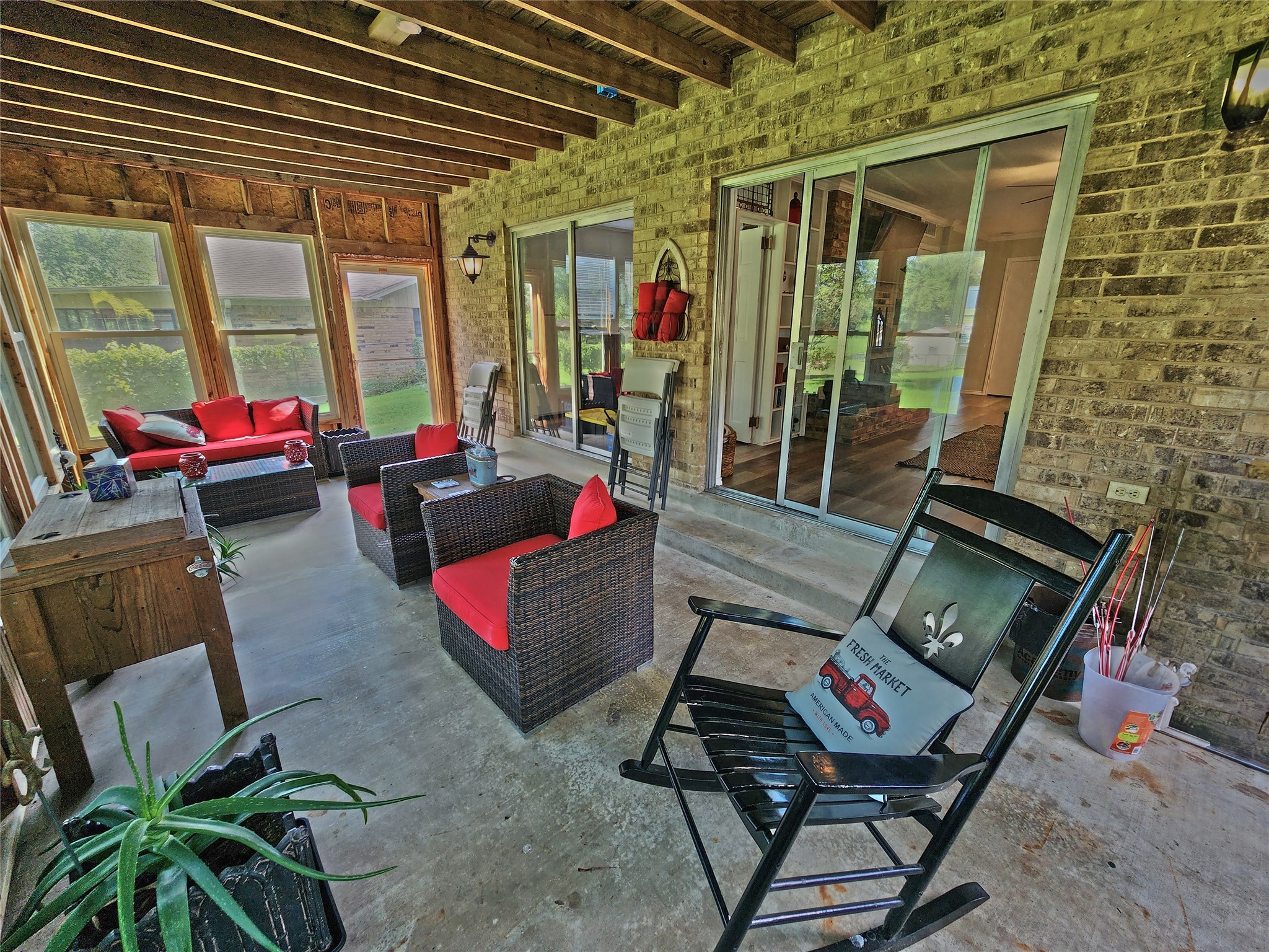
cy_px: 476
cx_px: 634
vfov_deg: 89.9
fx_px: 477
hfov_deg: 106.2
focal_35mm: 13
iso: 125
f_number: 2.2
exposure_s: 1/60
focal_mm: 2.2
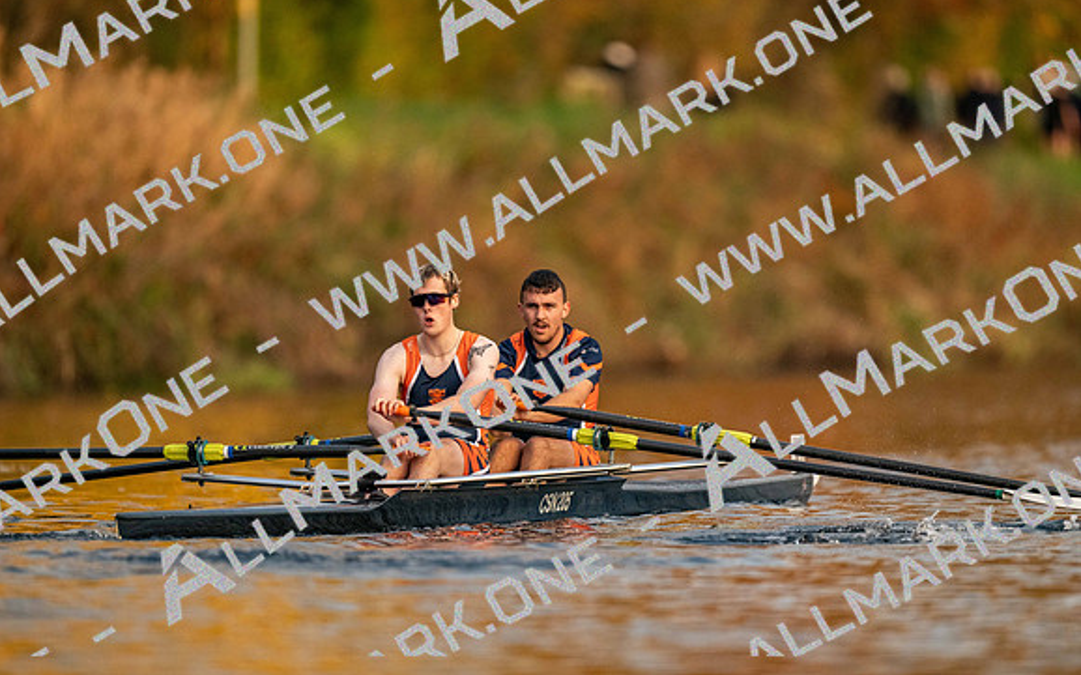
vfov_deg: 2.1
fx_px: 18085
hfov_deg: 3.4
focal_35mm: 614
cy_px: 336
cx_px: 540
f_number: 4
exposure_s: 1/2500
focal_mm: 600
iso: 3200
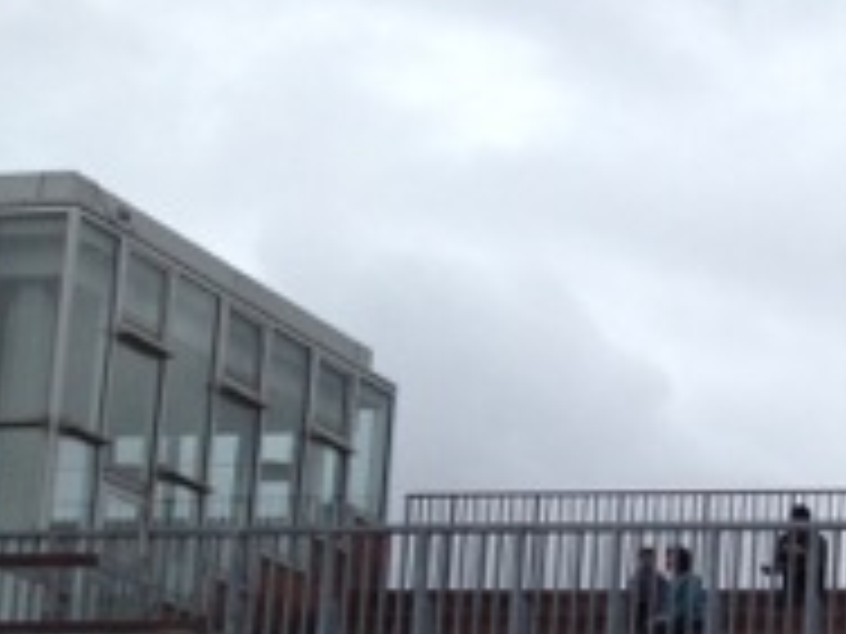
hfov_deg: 15.0
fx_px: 2908
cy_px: 805
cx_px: 1382
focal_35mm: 119
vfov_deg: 12.1
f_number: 2.4
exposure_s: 1/2907
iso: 64
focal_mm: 4.28
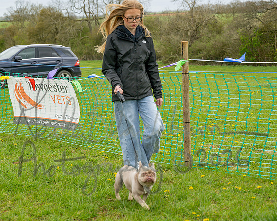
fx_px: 646
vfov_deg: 19.4
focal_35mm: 79
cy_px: 110
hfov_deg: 24.2
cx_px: 140
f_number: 4.5
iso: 400
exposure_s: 1/2000
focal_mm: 70
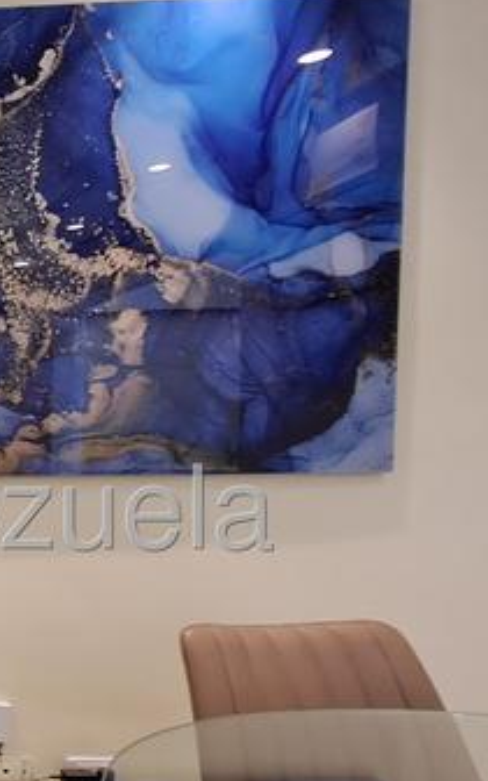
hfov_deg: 22.1
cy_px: 507
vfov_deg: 45.7
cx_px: -322
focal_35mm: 43
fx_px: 915
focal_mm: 1.64
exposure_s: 1/30
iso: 200
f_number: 2.2
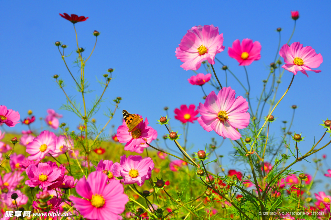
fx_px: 1102
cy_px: 110
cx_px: 166
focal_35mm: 120
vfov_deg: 11.4
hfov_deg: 17.1
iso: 250
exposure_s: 1/500
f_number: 11
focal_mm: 80
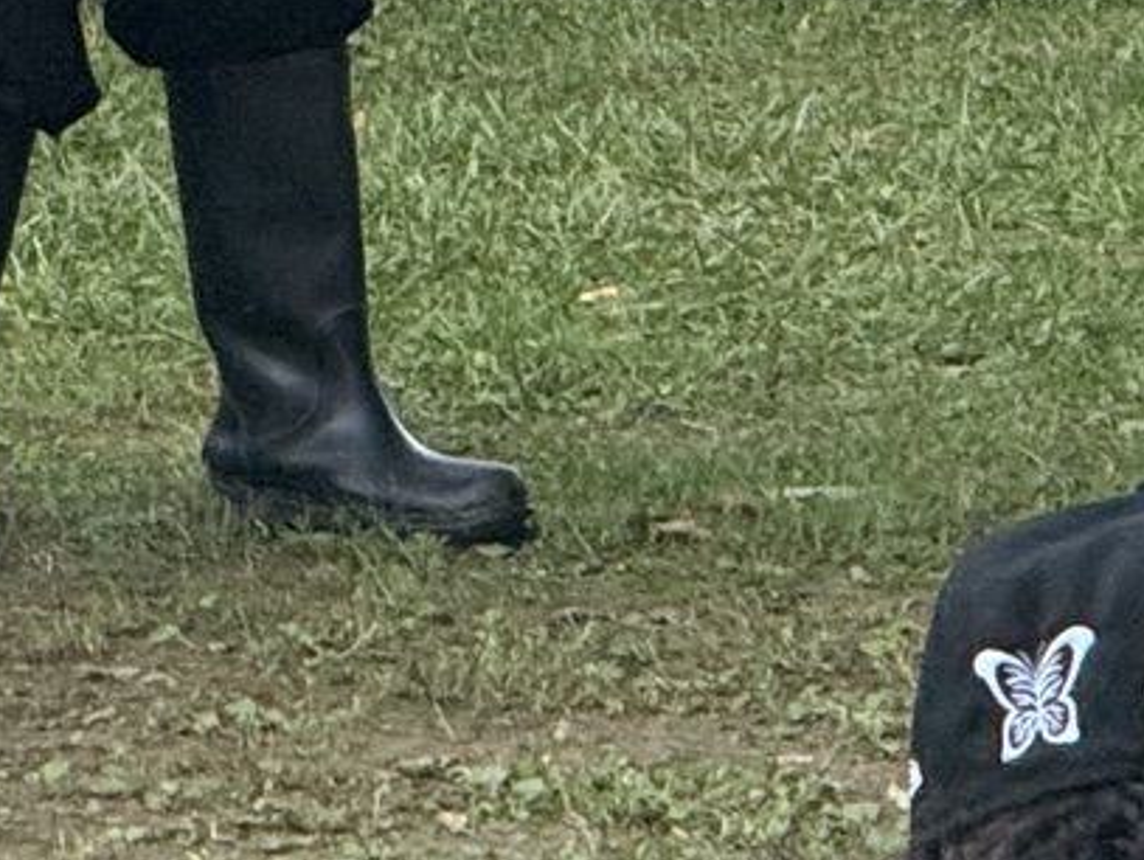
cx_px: 551
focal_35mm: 648
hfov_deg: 3.1
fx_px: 21434
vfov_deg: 2.3
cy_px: -1206
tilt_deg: -0.7
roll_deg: -0.6
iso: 125
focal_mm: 15.66
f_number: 2.8
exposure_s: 1/99
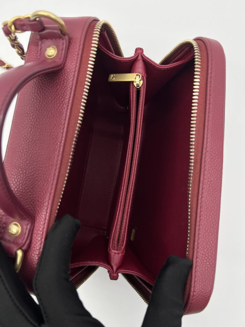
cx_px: 122
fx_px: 245
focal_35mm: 26
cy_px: 164
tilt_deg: -82.6
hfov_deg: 53.1
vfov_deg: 67.3
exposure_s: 1/248
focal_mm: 5.7
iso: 40
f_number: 1.5
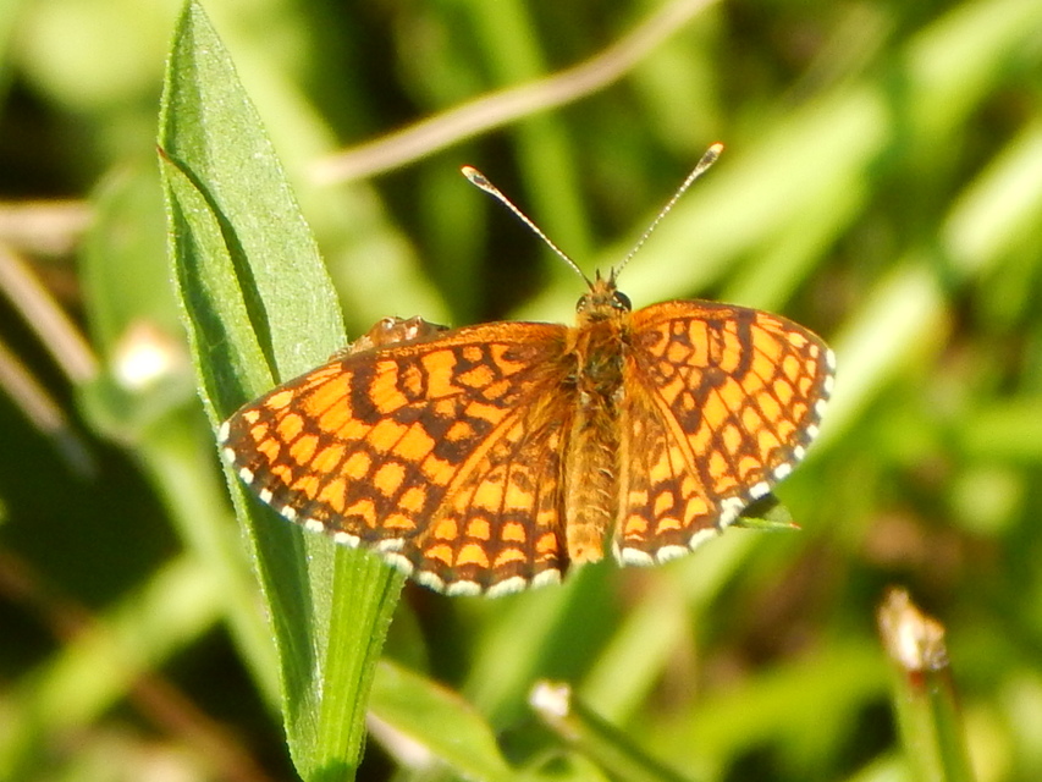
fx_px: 12795
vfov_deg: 3.5
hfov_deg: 4.7
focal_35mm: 425
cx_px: 521
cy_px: 391
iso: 160
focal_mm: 76.4
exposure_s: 1/250
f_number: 5.7
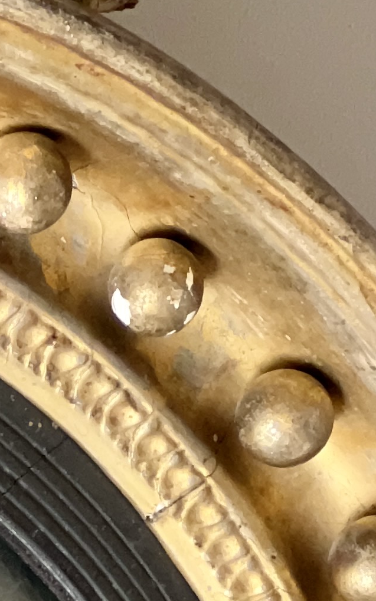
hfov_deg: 4.0
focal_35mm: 323
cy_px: 1183
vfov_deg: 6.3
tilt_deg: -7.6
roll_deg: +2.6
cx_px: -470
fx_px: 5295
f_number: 2.8
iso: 200
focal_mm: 9
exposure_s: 1/71
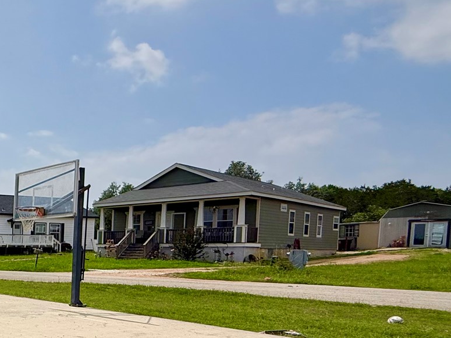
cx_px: -130
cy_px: 283
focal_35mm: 37
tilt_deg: -3.3
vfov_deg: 36.9
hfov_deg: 35.2
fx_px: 482
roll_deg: +0.5
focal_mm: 2.22
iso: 50
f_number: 2.2
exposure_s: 1/6173
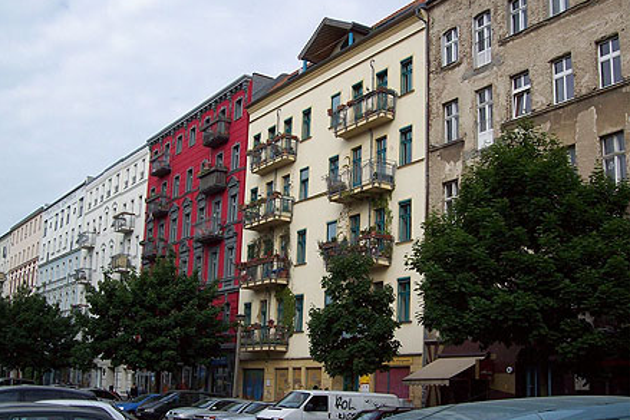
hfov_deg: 41.1
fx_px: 840
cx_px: 309
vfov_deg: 28.1
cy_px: 191
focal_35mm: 48
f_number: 5.4
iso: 80
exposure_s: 1/390
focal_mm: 7.6
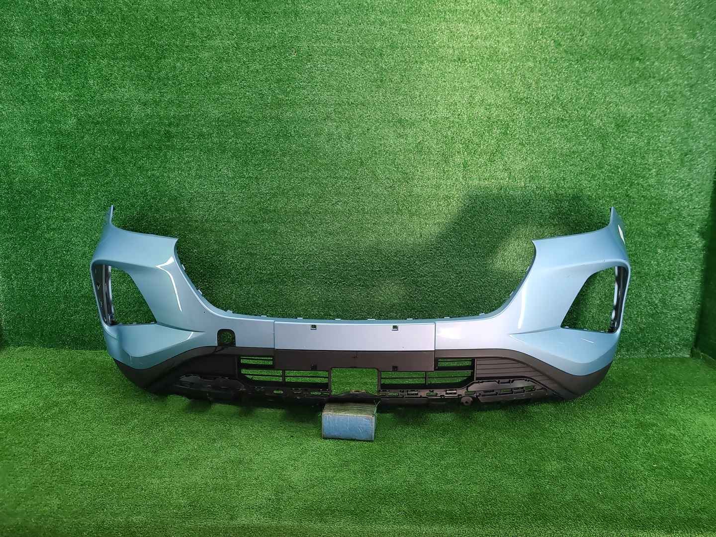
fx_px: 538
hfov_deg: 67.3
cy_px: 268
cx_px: 358
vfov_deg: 53.1
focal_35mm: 26
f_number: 1.8
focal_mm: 5.4
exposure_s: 1/50
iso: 107
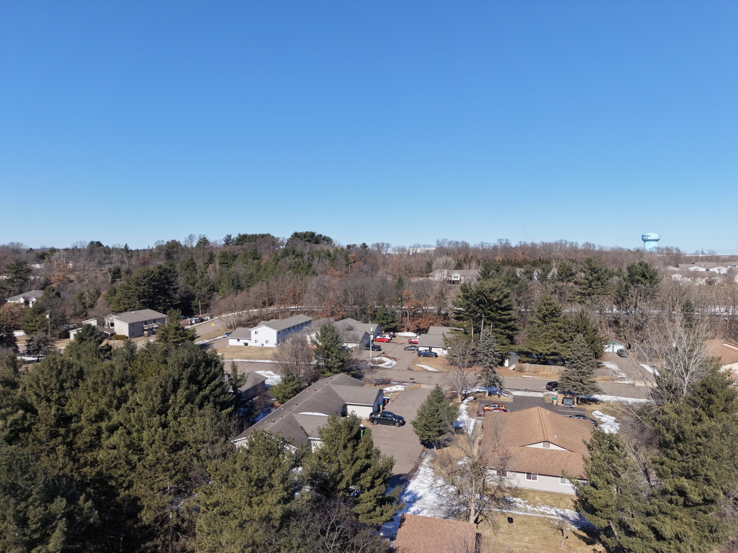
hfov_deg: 71.6
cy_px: 276
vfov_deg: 56.8
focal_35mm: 24
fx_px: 512
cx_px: 369
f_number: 1.8
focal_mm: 8.67
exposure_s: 1/6400
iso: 250
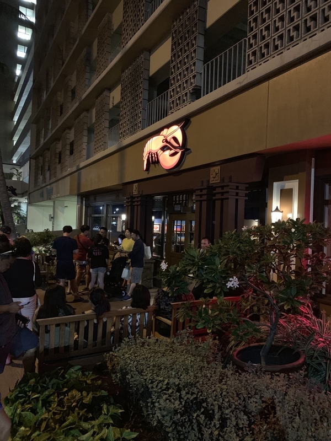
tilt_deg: +1.4
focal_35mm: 26
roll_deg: -3.2
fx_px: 331
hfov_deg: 53.1
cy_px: 220
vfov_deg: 67.3
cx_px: 166
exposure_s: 1/15
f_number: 1.8
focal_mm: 4.25
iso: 800
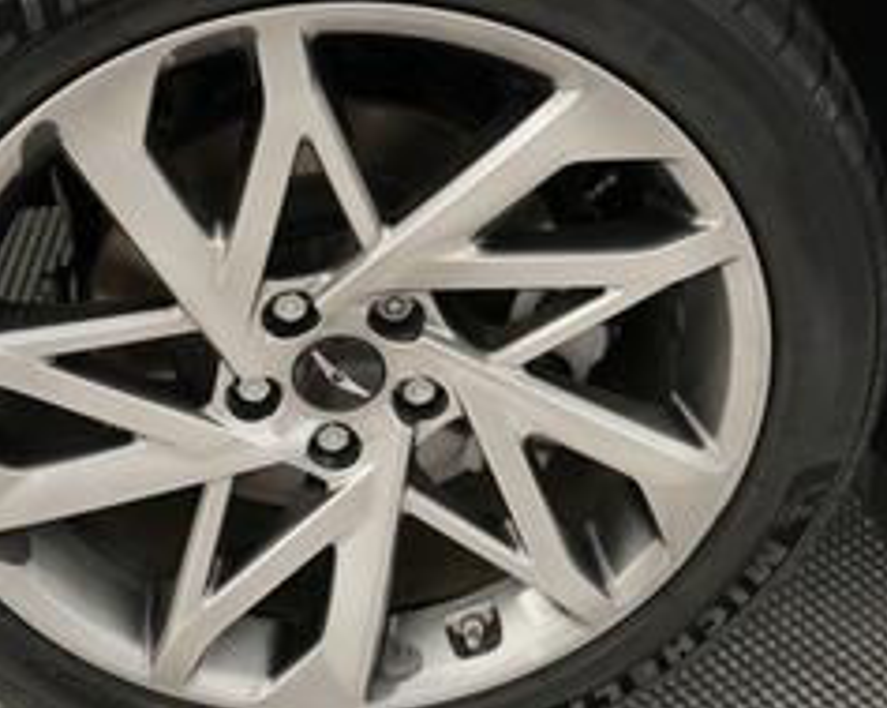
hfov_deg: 26.8
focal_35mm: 71
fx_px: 1862
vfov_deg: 21.5
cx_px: 385
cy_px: 315
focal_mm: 28
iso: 3200
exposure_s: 1/250
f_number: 2.8
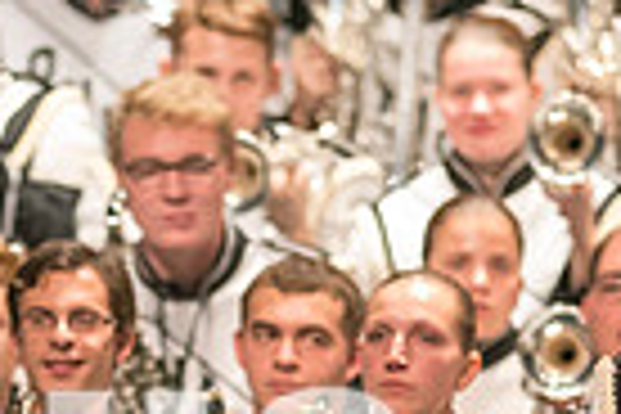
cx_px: 72
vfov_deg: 1.1
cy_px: 601
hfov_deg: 1.6
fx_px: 21768
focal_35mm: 1262
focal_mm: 300
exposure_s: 1/500
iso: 4000
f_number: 2.8
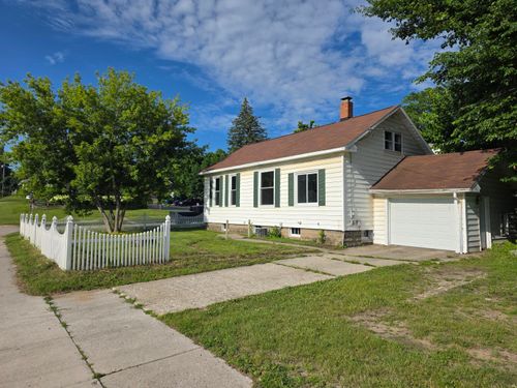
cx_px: 258
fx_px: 344
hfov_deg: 73.9
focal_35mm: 23
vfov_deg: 58.9
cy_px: 194
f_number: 1.7
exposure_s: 1/7944
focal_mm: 6.3
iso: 64
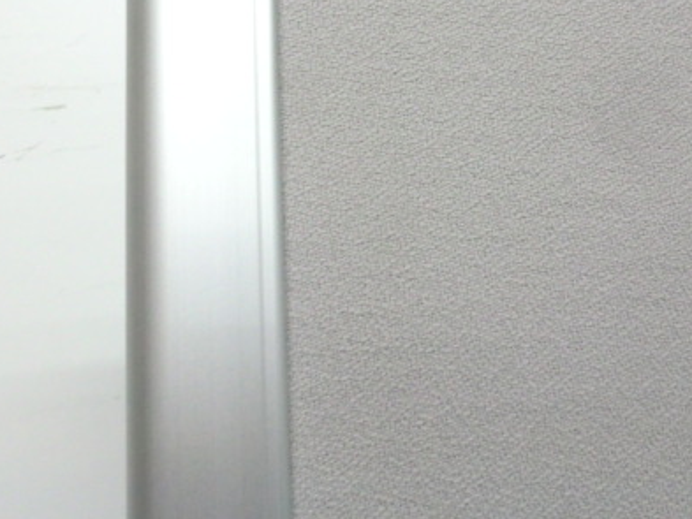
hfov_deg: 42.7
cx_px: 414
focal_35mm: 44
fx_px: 880
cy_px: 139
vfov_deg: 32.4
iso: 320
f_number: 3.2
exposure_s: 1/60
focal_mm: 4.9
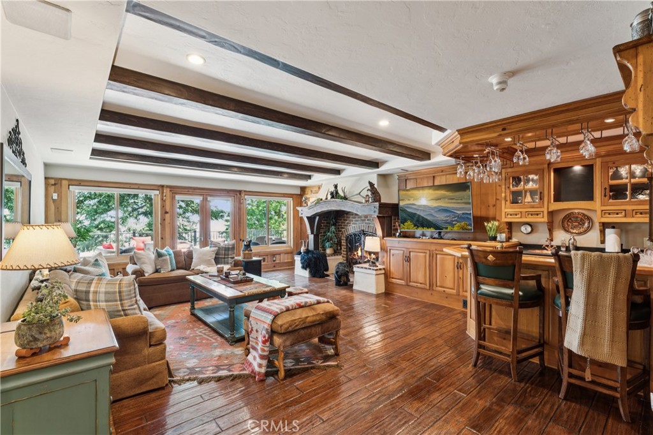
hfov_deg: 96.0
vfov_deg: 73.0
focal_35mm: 16
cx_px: 326
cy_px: 218
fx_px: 294
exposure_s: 2.5
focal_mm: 16.2
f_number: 13
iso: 100
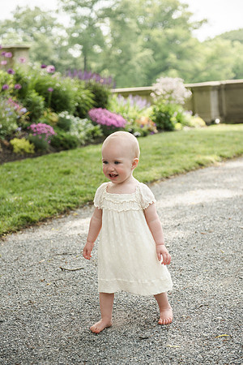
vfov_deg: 28.8
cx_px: 122
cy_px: 182
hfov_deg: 19.5
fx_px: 709
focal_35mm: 70
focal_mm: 70
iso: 640
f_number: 3.5
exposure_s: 1/2500
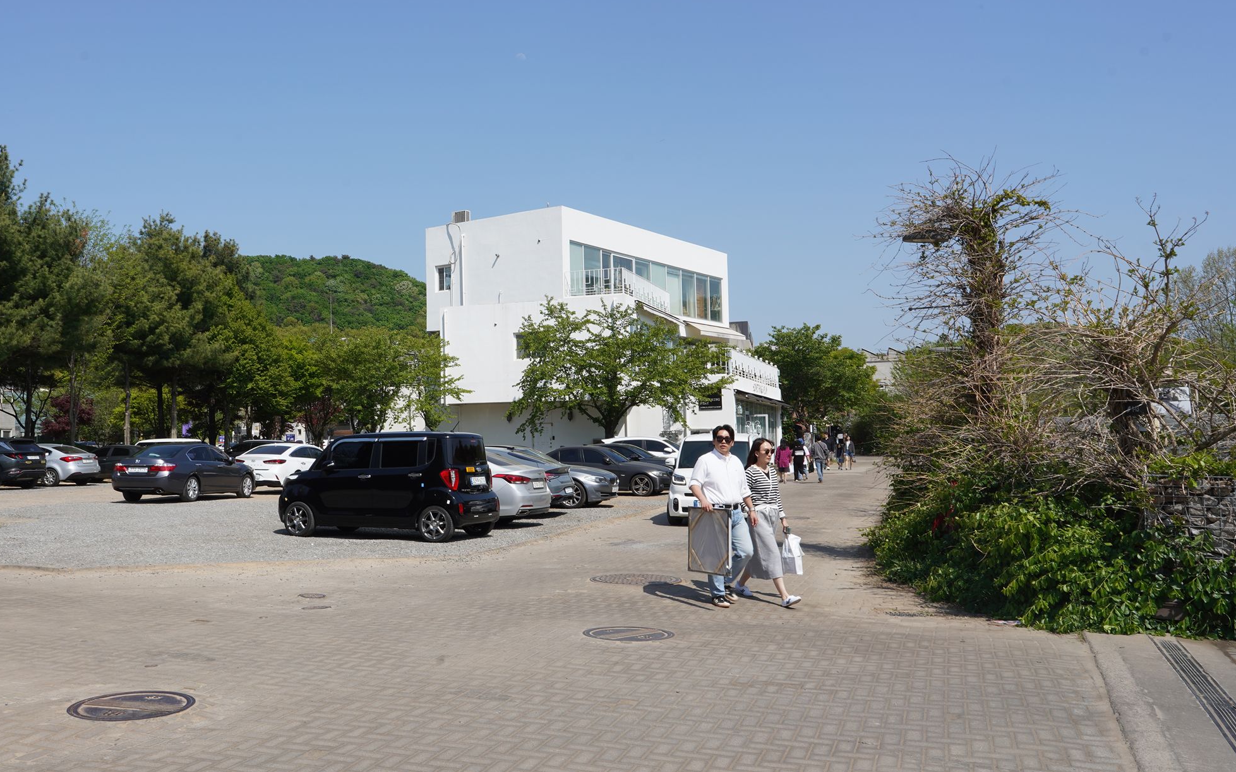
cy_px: 393
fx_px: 842
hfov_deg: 72.5
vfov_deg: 49.3
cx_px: 616
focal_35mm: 25
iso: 100
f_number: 16
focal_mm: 24
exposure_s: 1/100
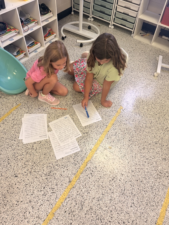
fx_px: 156
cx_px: 84
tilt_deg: -56.5
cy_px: 112
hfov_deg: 56.8
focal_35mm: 24
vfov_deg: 71.6
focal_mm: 6.76
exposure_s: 1/60
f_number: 1.78
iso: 200
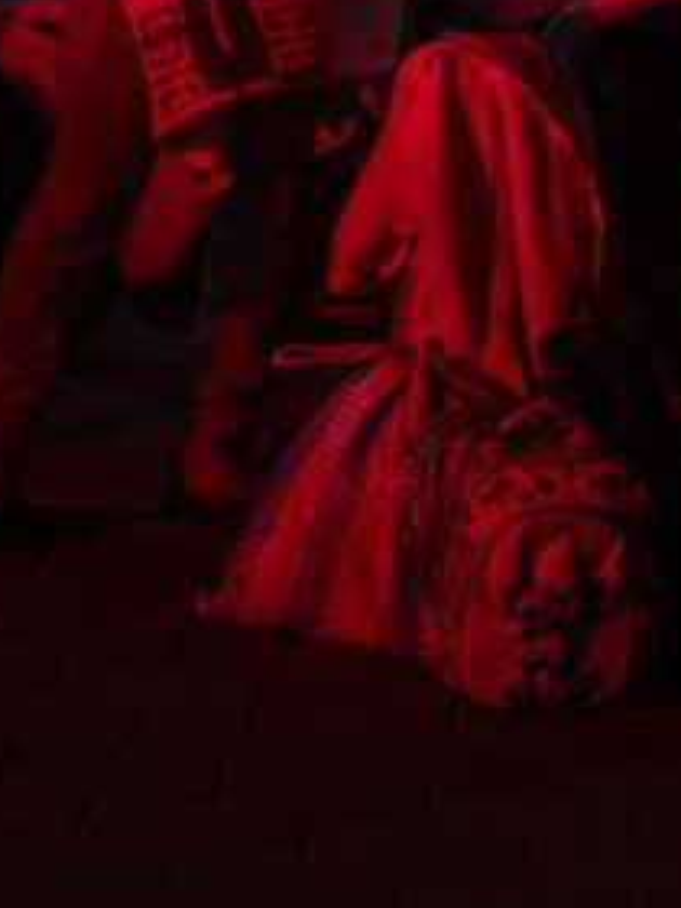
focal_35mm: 176
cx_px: 782
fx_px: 4617
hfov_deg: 8.4
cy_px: -79
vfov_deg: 11.1
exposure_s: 1/125
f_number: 2
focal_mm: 50
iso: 1600
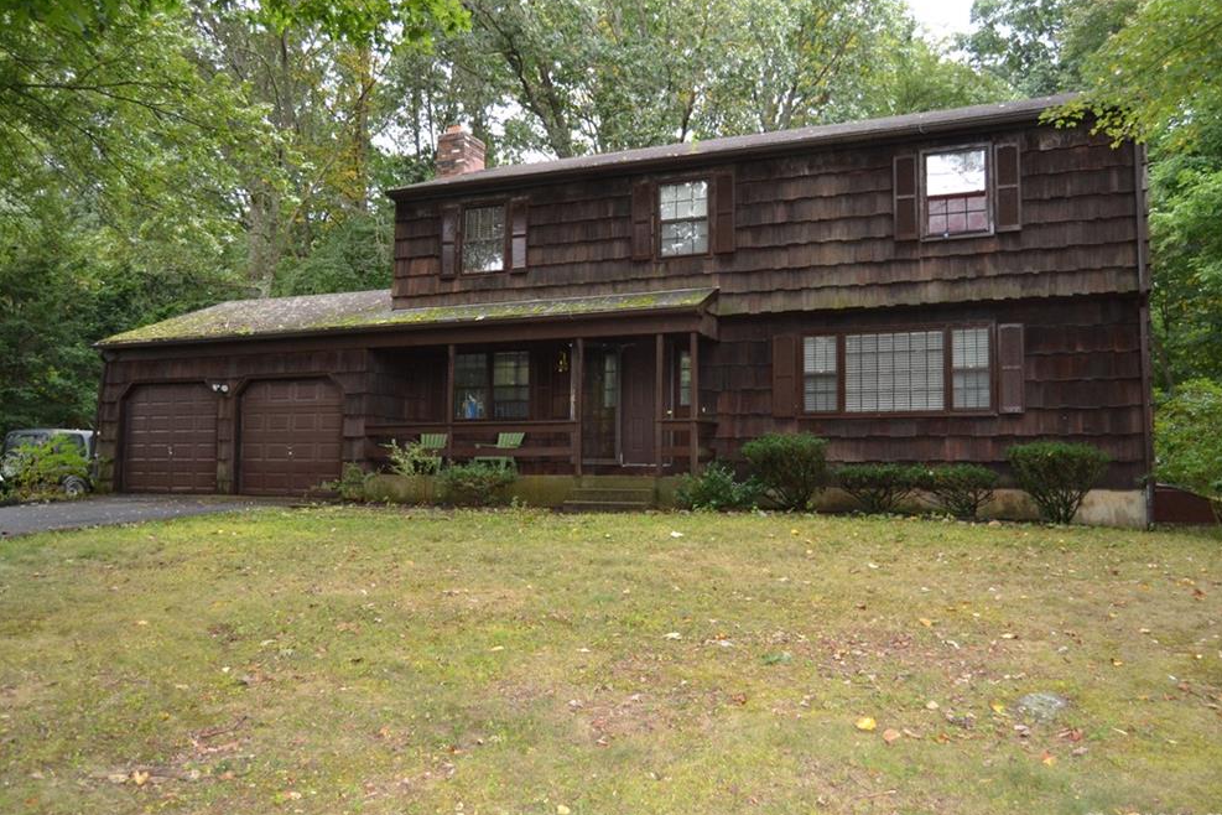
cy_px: 409
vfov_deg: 46.4
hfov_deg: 65.5
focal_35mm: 28
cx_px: 613
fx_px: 950
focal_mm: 18
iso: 1100
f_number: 3.5
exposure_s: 1/160
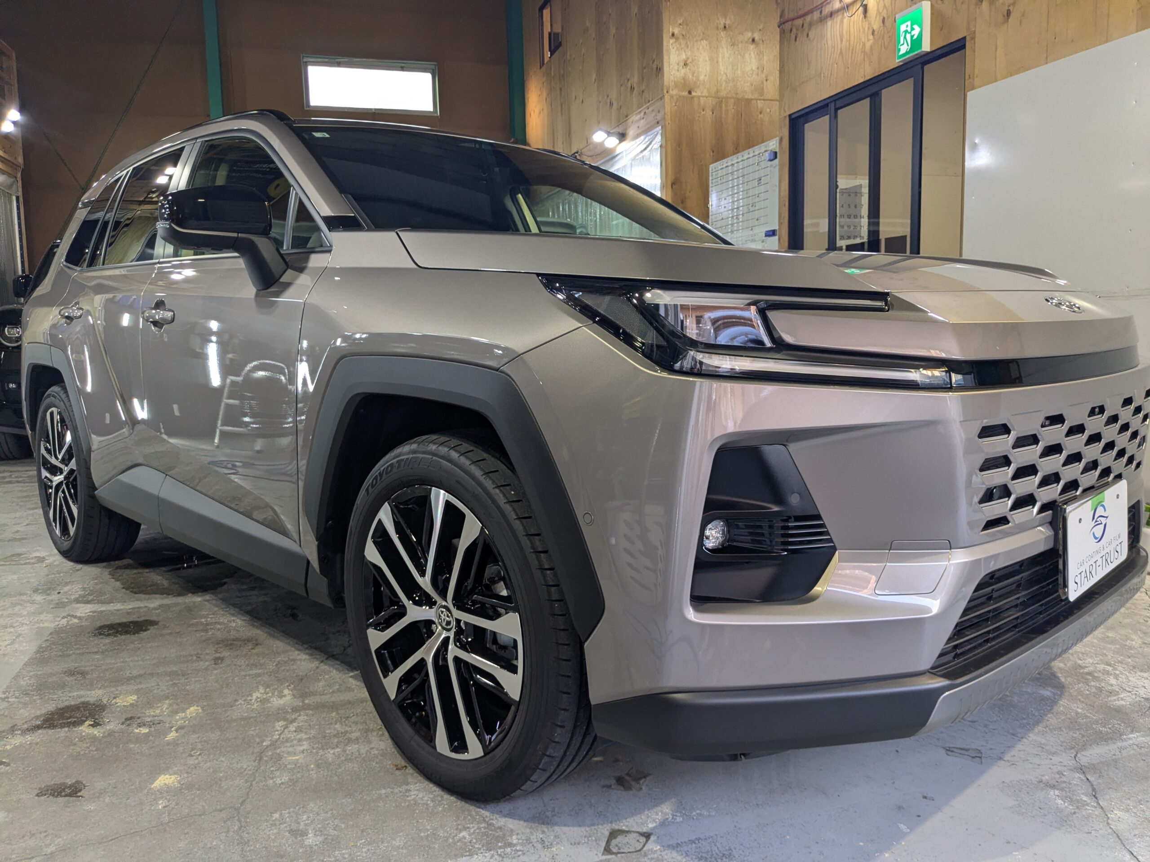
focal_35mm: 27
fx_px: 897
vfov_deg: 51.4
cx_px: 575
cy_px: 431
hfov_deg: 65.3
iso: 119
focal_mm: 4.38
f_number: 1.73
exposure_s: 1/120
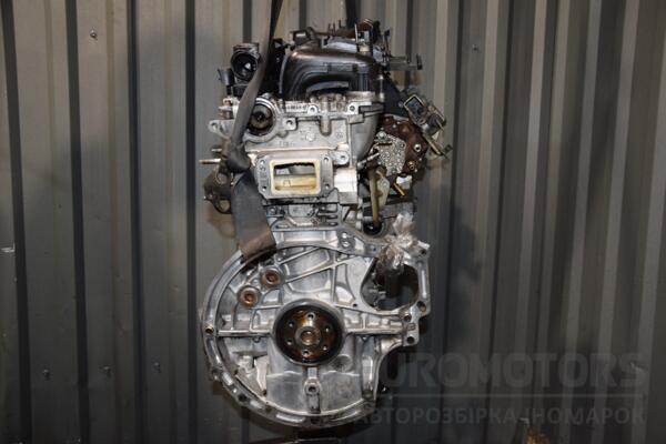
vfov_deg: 36.9
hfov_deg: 53.1
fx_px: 666
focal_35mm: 36
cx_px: 333
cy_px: 222
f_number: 5
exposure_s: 1/60
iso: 800
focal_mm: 24
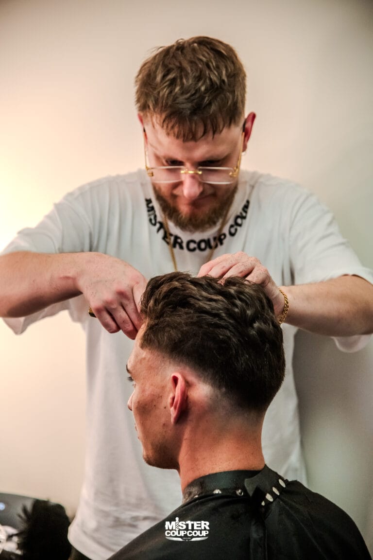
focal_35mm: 95
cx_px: 186
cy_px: 280
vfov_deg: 21.5
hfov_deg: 14.4
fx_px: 1476
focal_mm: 95
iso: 1000
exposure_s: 1/500
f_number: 4
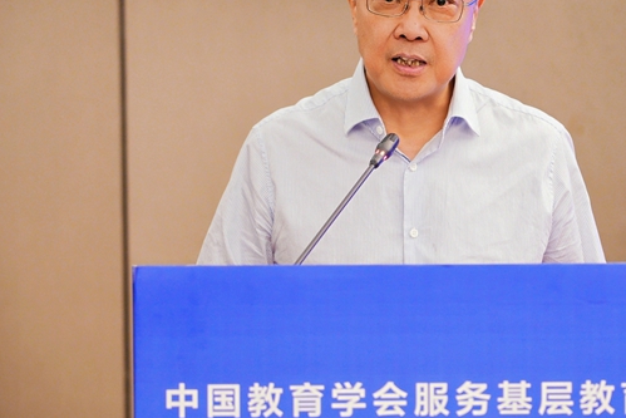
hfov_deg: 12.4
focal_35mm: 165
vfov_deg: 8.3
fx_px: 2870
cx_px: 463
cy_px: 164
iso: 1600
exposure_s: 1/200
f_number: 4
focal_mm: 103
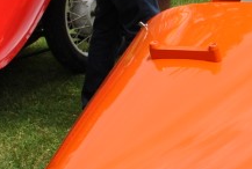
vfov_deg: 12.2
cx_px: 294
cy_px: 147
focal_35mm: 112
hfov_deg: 17.4
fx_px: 786
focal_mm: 18
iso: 100
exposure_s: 1/250
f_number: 8
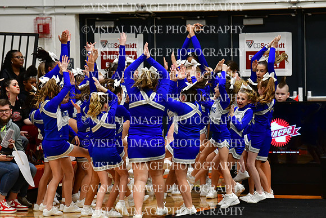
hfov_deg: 8.1
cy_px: 109
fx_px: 2310
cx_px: 163
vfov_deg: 5.4
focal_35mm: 255
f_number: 3.5
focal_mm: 170
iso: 4000
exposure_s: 1/500
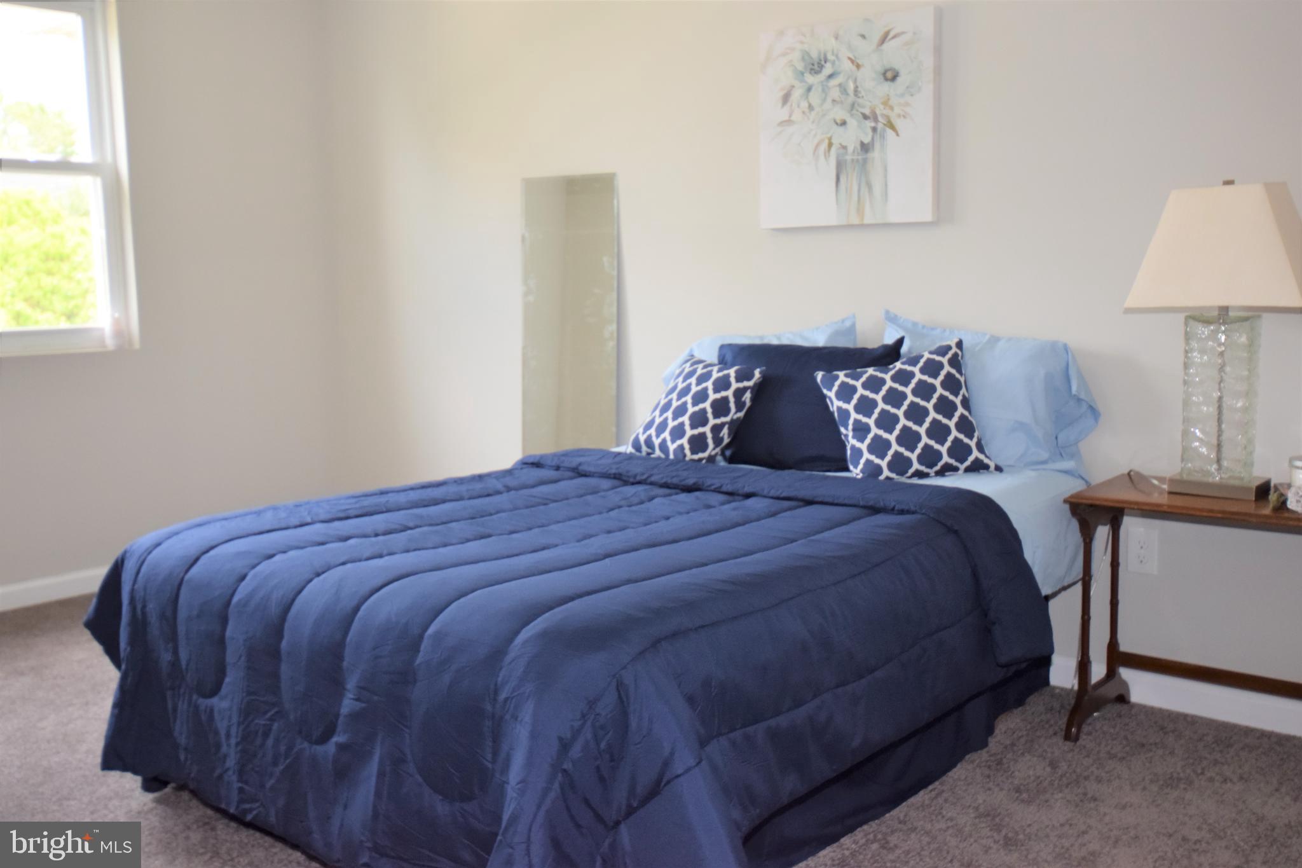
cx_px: 651
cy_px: 434
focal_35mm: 36
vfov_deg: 36.9
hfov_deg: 53.1
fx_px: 1302
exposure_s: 1/200
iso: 800
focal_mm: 24
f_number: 4.5
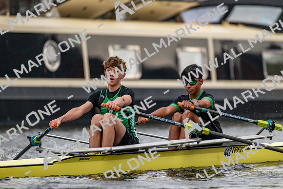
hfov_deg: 5.2
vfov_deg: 3.4
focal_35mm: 400
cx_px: 142
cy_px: 94
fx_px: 3145
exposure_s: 1/2000
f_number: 4.5
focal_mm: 400
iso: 3600
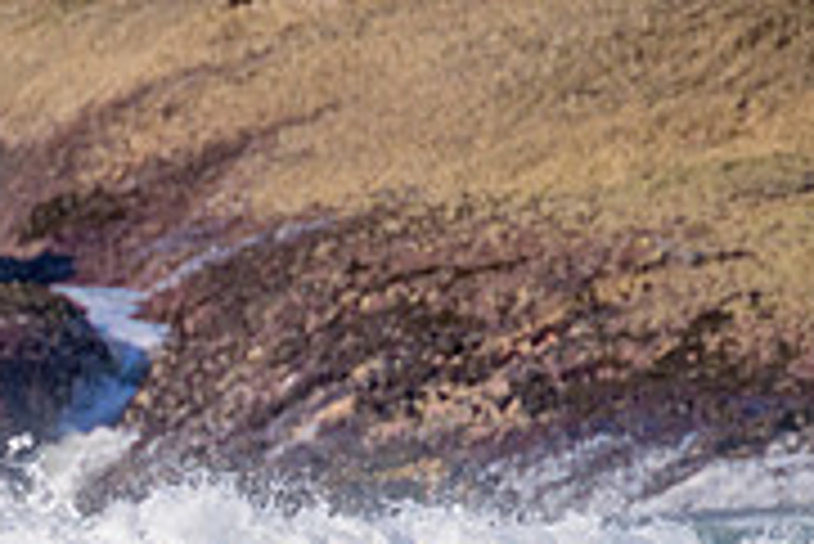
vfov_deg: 0.5
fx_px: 58020
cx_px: -229
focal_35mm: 2564
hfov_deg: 0.8
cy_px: 690
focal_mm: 800
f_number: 11
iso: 1100
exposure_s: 1/2000
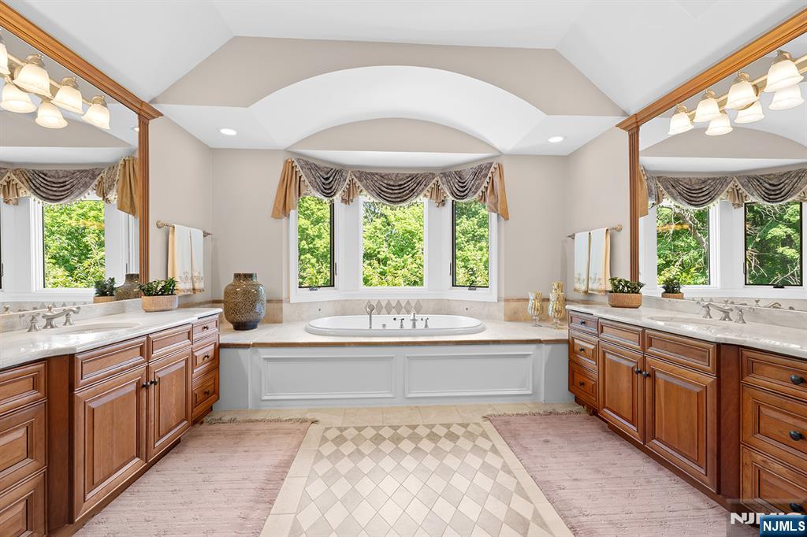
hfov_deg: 96.8
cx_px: 404
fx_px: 359
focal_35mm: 16
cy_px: 268
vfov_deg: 73.7
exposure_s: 1/10
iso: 100
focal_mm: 16
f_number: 8
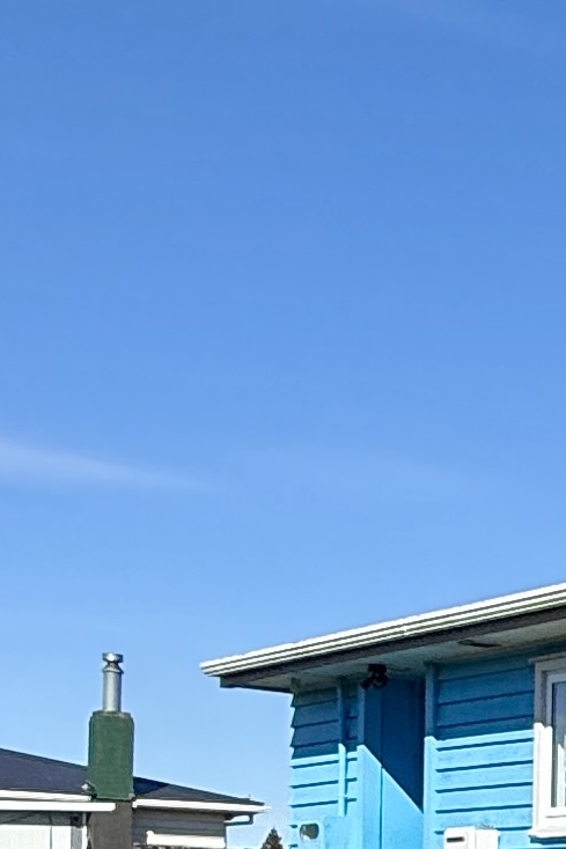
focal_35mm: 80
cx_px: 1405
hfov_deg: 12.7
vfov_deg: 23.8
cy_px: 929
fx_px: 1887
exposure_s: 1/2410
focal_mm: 2.22
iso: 50
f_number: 2.2
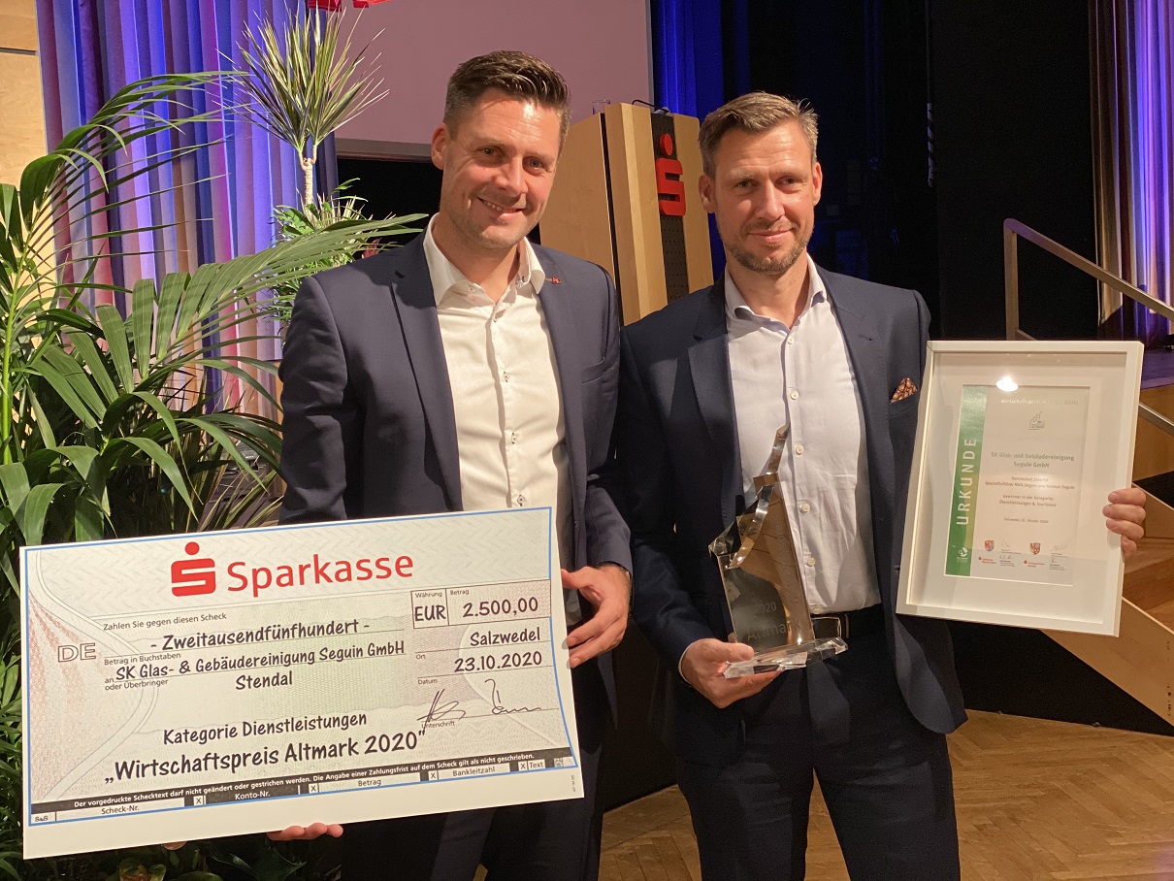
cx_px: 587
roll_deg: +2.3
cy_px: 440
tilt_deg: -4.9
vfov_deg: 28.0
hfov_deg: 36.8
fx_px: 1764
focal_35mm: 52
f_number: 2
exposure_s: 1/33
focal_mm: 6
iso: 250
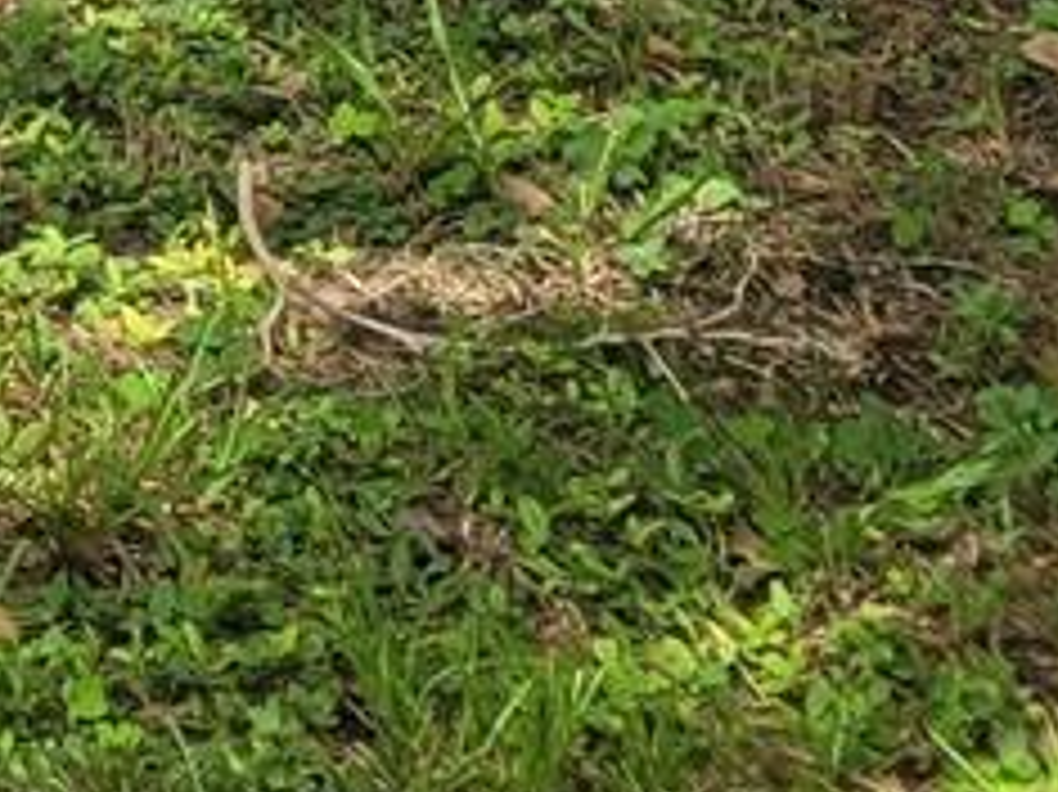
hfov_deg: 8.9
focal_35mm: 177
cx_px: -2238
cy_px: -1881
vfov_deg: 7.1
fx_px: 5407
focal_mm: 5.4
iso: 40
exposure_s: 1/1879
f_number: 1.8
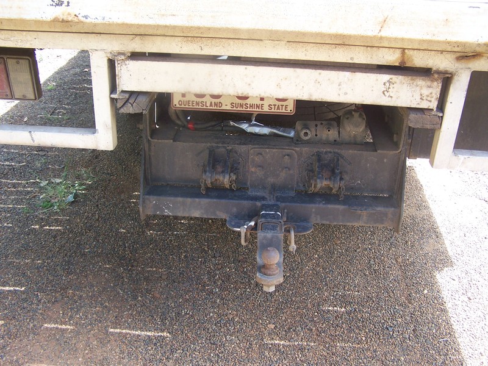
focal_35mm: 38
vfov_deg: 37.7
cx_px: 244
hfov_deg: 49.0
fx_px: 536
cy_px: 183
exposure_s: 1/90
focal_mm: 6.3
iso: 80
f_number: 2.8
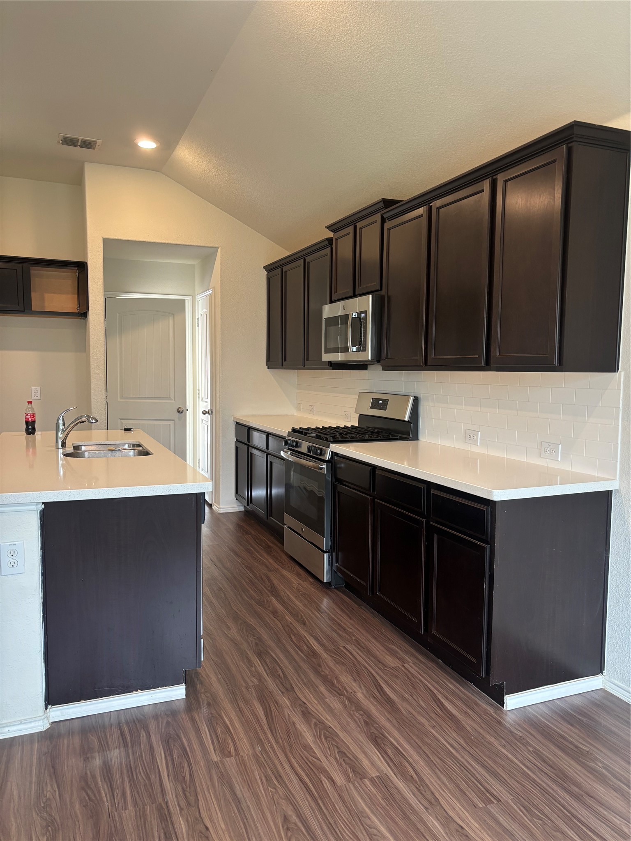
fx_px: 632
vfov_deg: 67.3
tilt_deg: -4.9
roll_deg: -0.8
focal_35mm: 26
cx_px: 316
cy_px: 420
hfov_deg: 53.1
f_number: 1.6
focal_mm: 5.96
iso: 160
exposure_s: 1/60
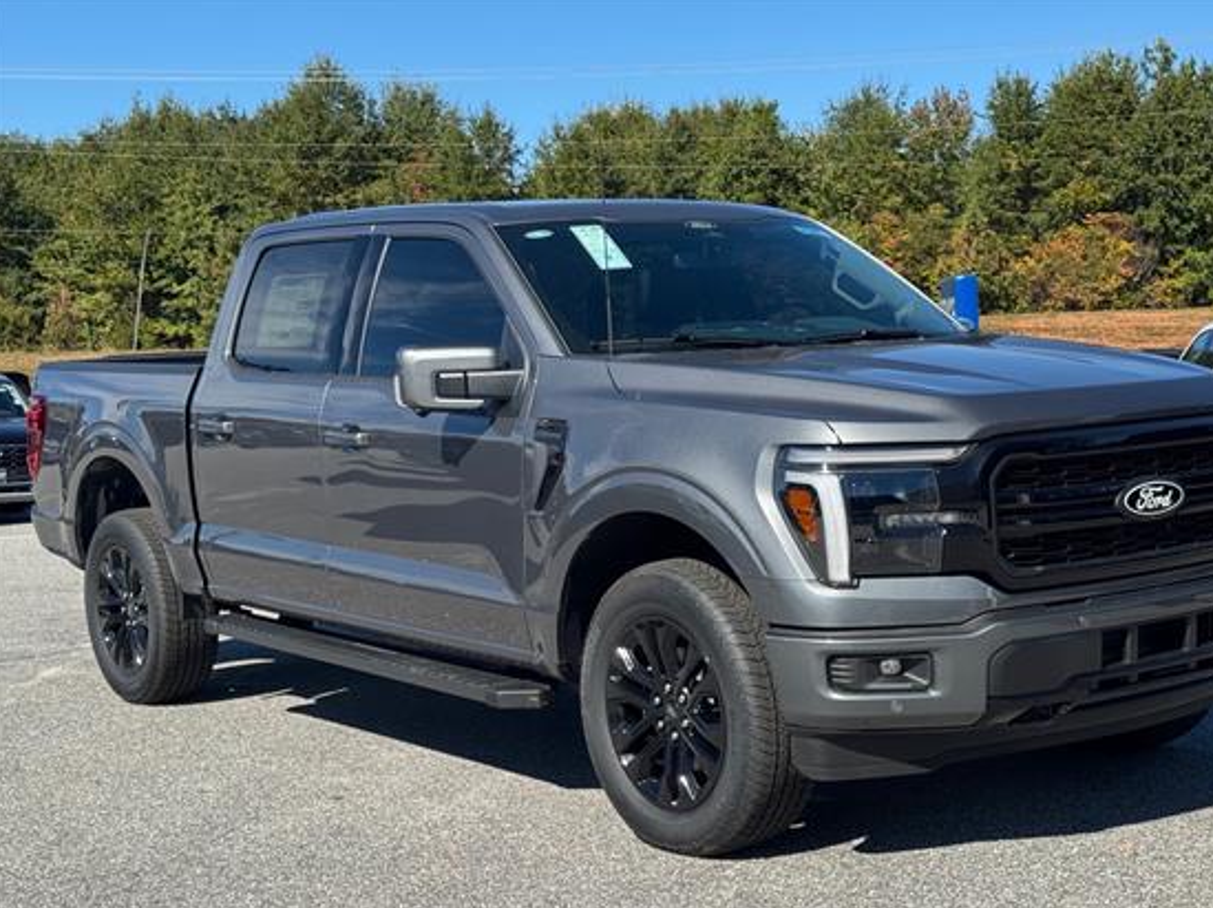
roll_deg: -2.1
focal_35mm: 56
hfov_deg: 34.3
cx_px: 696
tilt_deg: -3.5
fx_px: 1961
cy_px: 524
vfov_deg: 26.0
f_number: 1.78
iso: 64
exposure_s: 1/3096
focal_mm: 6.76
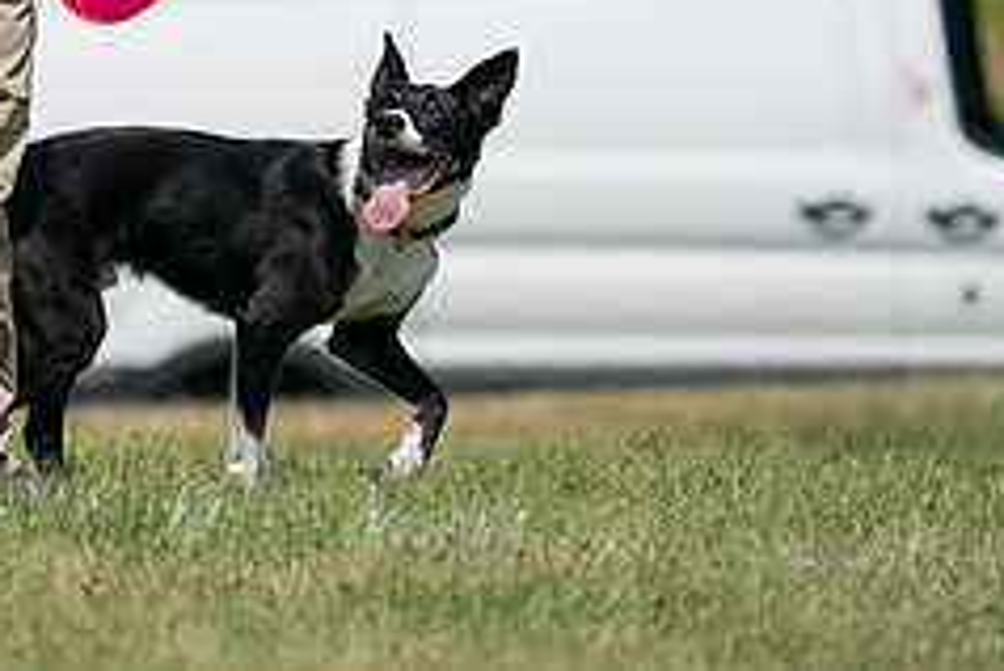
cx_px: 55
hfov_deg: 2.9
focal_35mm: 719
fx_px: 20064
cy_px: -141
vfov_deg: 1.9
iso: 640
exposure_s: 1/4000
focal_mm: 295
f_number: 5.6
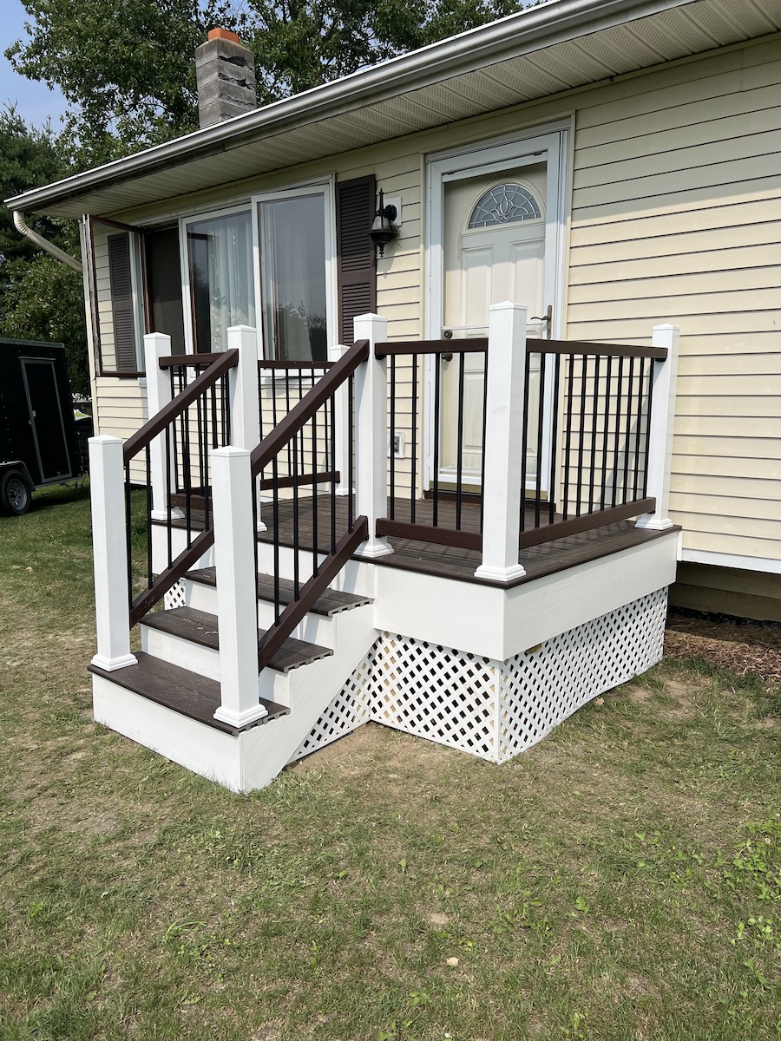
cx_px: 390
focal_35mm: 26
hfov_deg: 53.1
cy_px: 520
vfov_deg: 67.3
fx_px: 782
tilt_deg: -8.9
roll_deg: -0.9
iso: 50
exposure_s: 1/8696
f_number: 1.5
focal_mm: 5.7
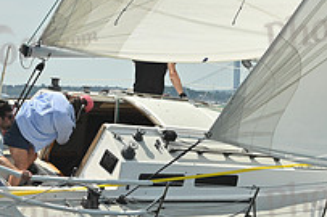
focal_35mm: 200
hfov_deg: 10.3
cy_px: 120
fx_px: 1815
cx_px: 182
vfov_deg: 6.9
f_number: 10
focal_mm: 70
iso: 320
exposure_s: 1/1250
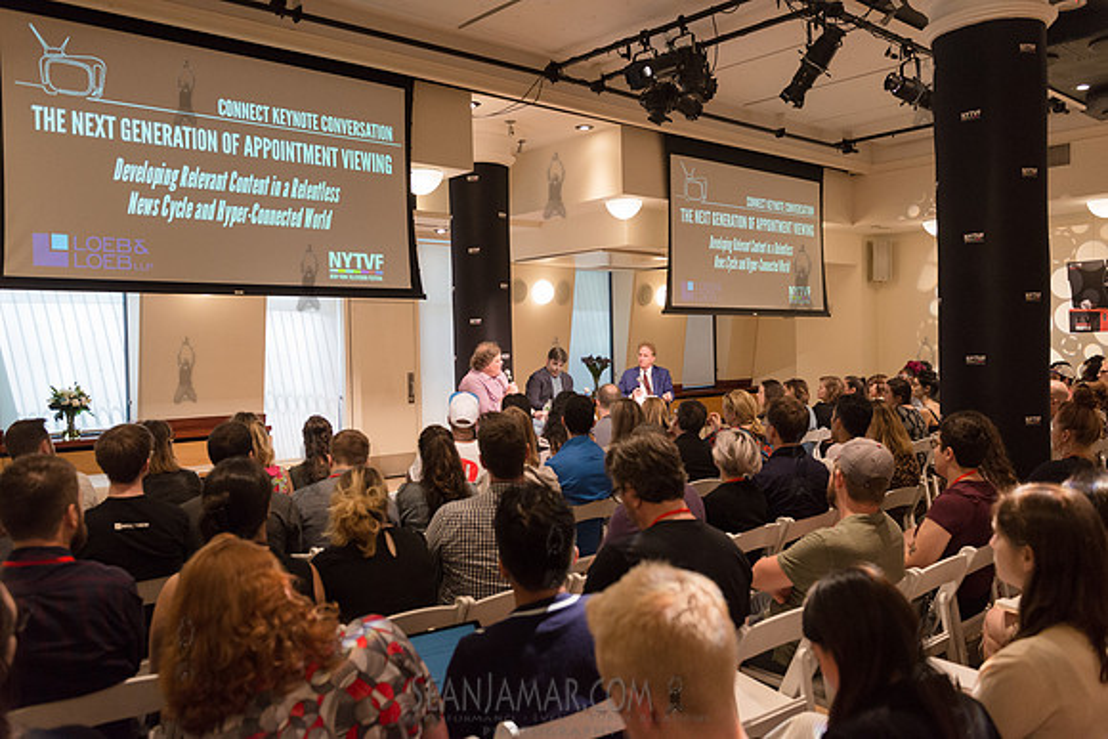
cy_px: 370
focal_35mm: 29
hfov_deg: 63.6
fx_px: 893
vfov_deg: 45.0
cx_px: 554
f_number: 4
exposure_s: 1/200
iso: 2500
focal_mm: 29
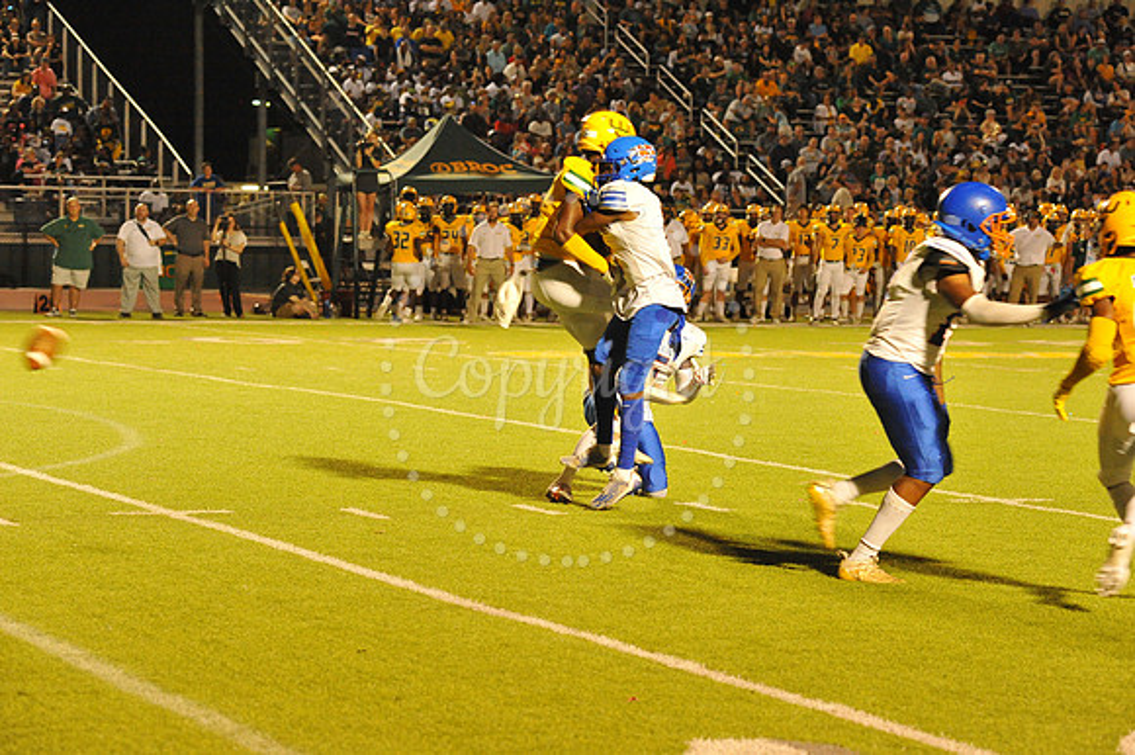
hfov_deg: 17.1
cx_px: 568
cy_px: 378
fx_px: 3781
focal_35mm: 120
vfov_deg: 11.4
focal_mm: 120
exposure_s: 1/200
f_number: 5.6
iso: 6400
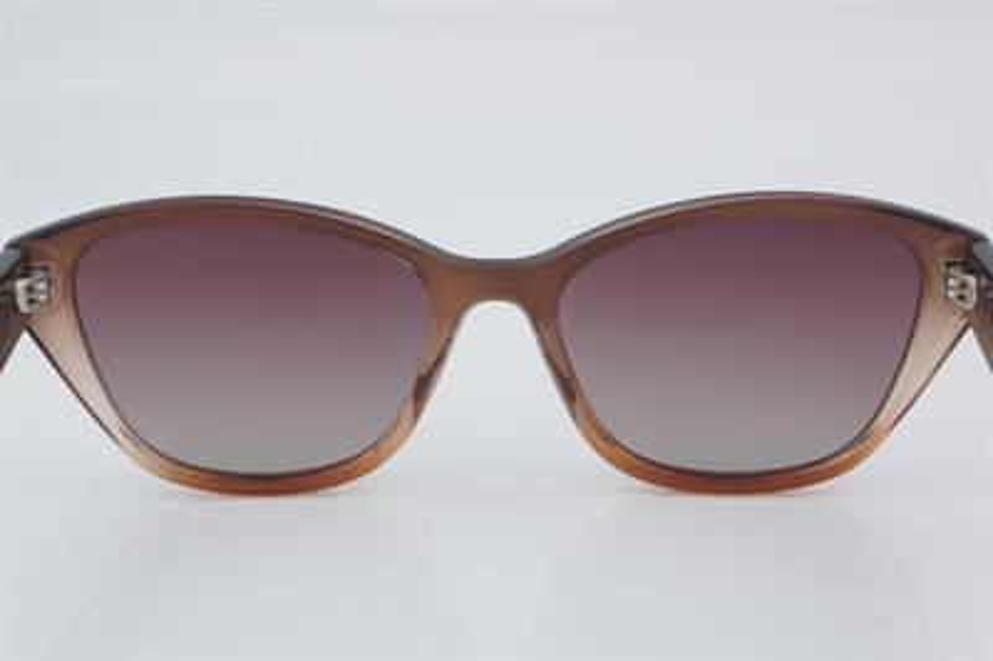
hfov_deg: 24.6
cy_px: 330
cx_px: 496
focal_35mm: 82
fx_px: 2274
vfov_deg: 16.5
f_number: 32
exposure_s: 1/3
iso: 100
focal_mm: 55
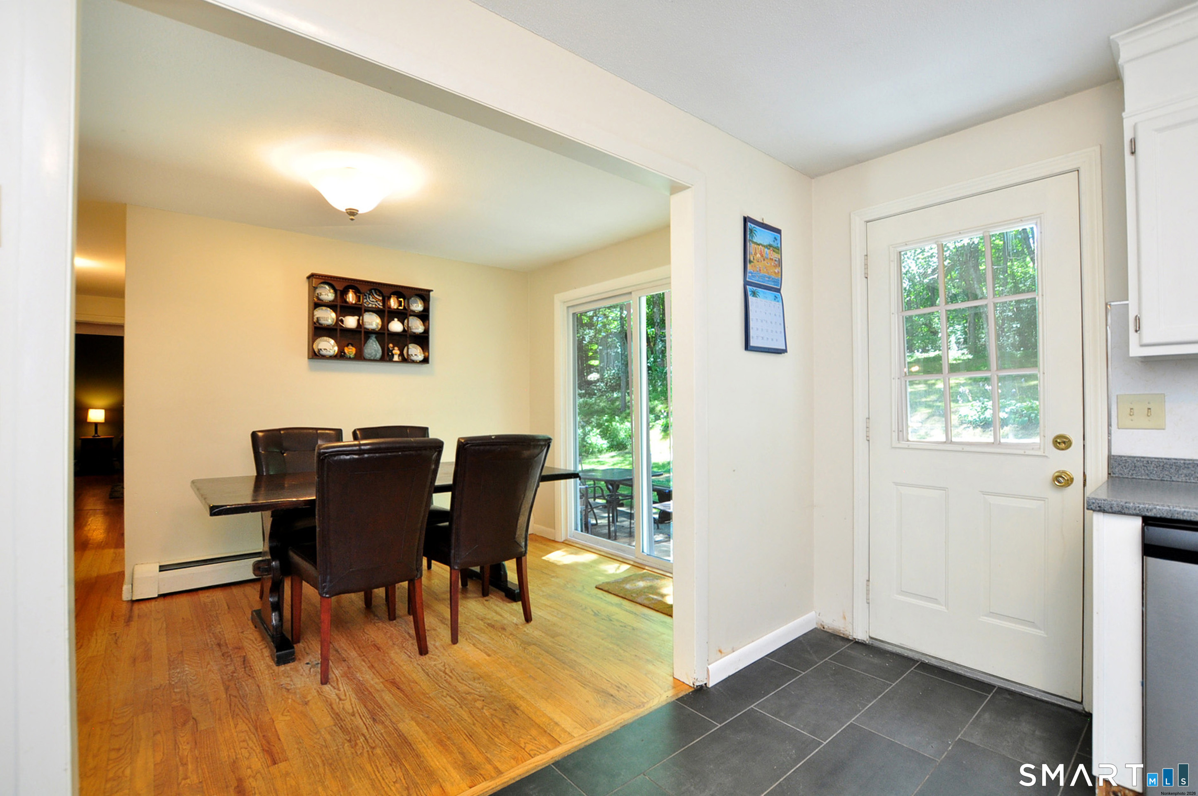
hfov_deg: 100.5
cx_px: 599
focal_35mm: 15
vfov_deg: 77.2
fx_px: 499
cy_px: 398
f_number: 5
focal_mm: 10
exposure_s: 1/15
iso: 500
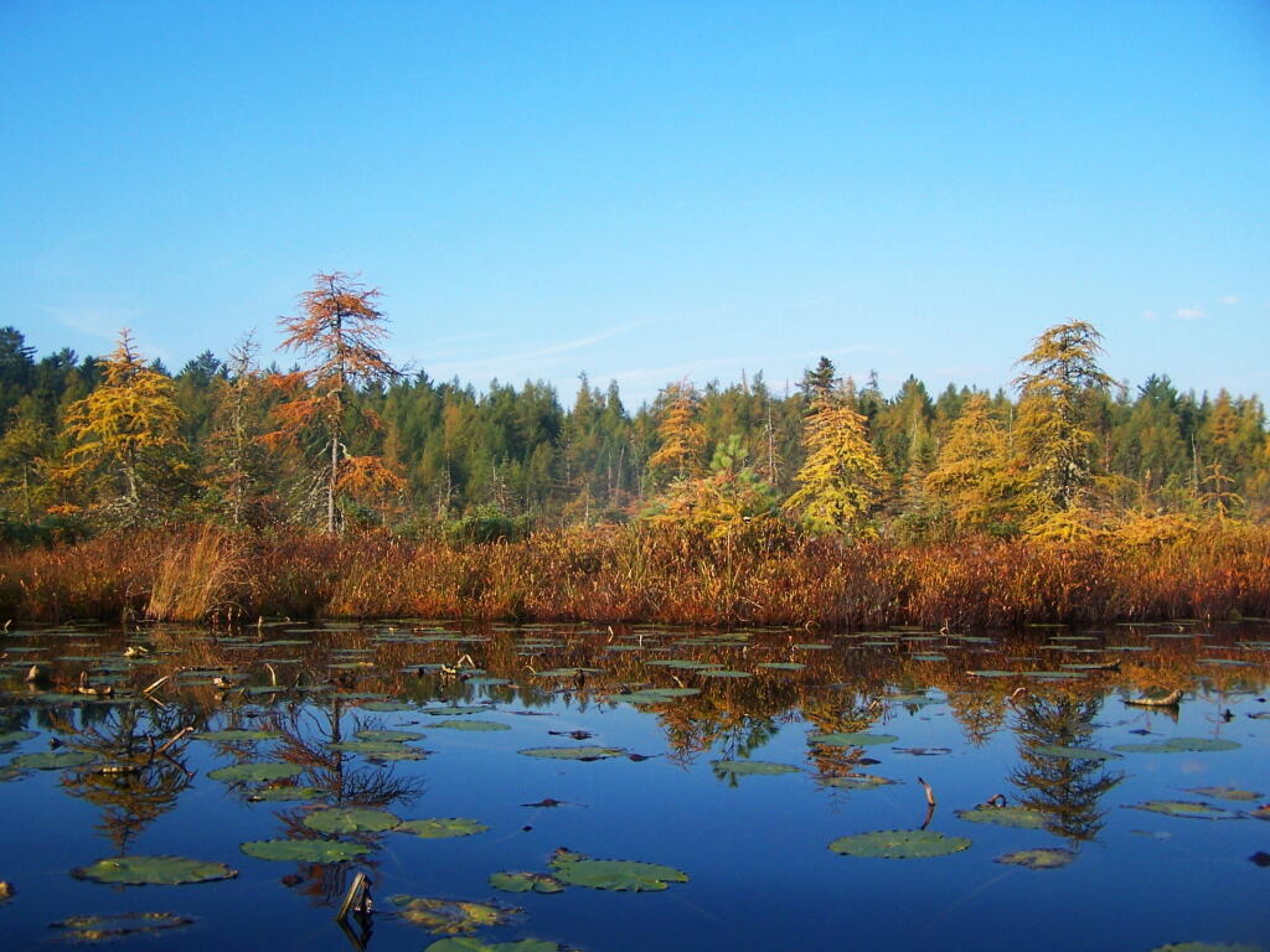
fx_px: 1394
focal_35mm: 38
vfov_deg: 37.7
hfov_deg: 49.0
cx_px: 635
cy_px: 476
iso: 80
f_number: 2.8
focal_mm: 6.3
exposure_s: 1/800
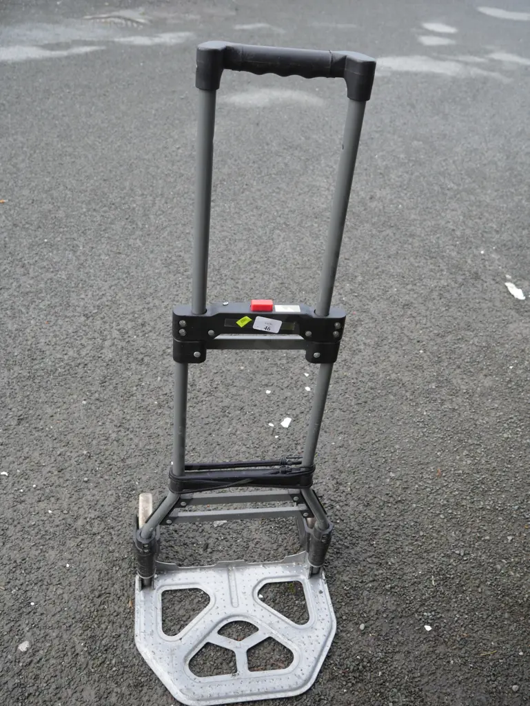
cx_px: 265
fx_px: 653
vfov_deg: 56.8
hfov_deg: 44.2
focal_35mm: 32
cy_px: 353
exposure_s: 1/125
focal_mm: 16
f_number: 4.5
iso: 200
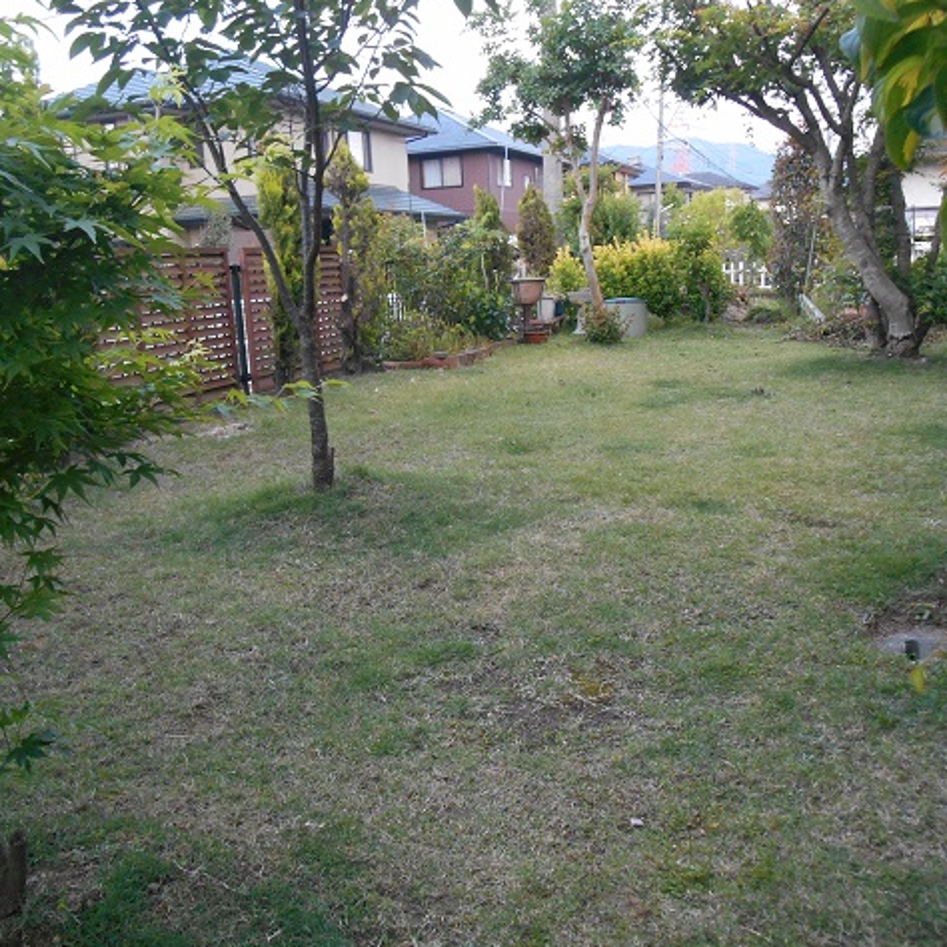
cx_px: 470
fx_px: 959
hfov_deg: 52.5
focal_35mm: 31
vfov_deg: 52.5
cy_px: 474
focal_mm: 4.7
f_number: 3.4
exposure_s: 1/30
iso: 360
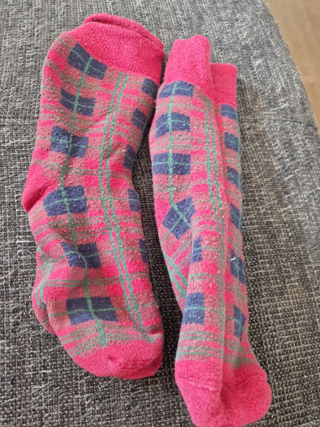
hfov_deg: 58.9
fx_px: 283
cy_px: 214
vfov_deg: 73.9
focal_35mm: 23
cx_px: 160
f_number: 1.8
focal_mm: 5.4
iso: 1000
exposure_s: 1/100
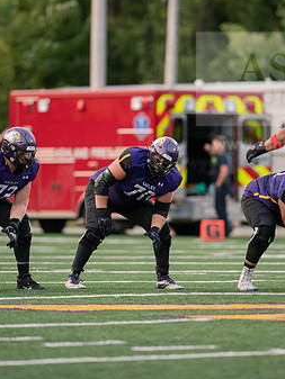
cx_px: 162
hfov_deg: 3.0
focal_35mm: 496
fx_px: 5441
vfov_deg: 4.0
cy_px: 168
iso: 1600
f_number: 2.8
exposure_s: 1/1000
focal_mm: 300
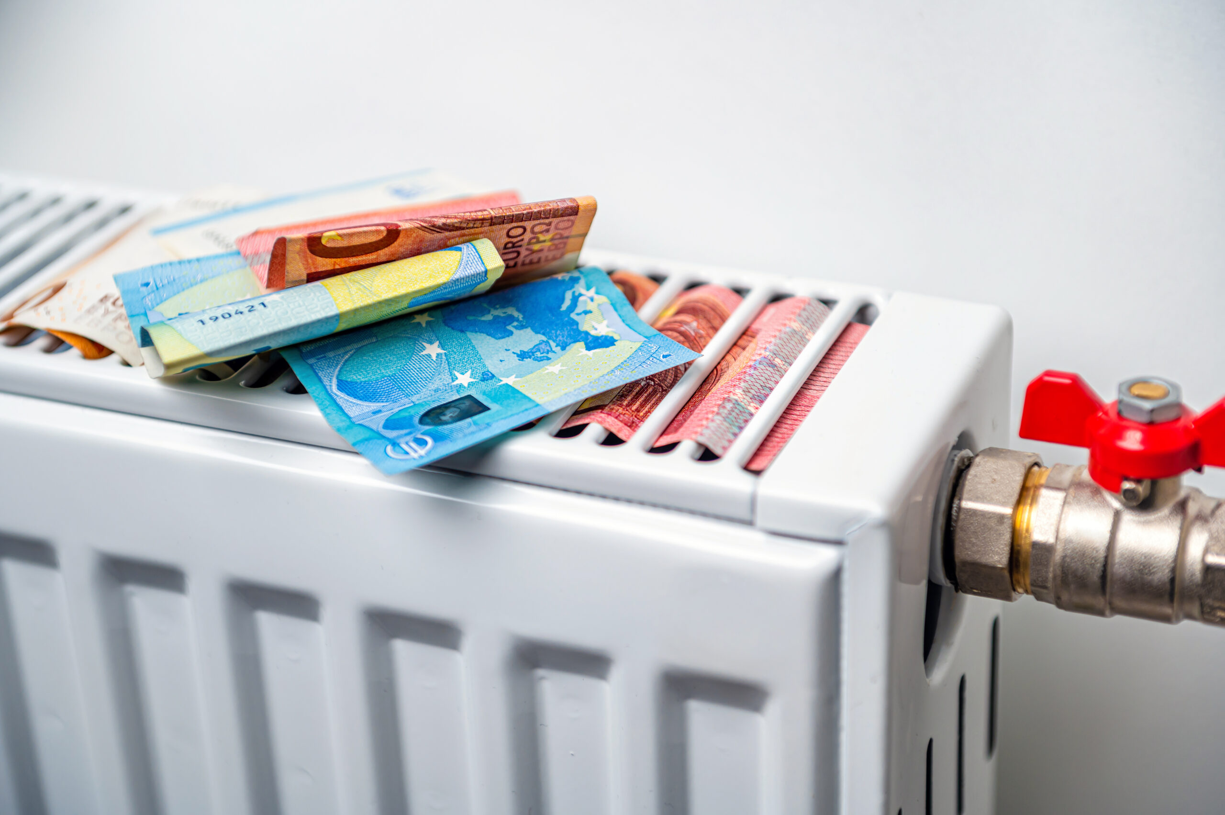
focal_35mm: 70
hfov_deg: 28.9
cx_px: 612
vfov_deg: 19.4
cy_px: 408
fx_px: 2380
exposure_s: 1/160
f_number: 4
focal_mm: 70
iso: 200
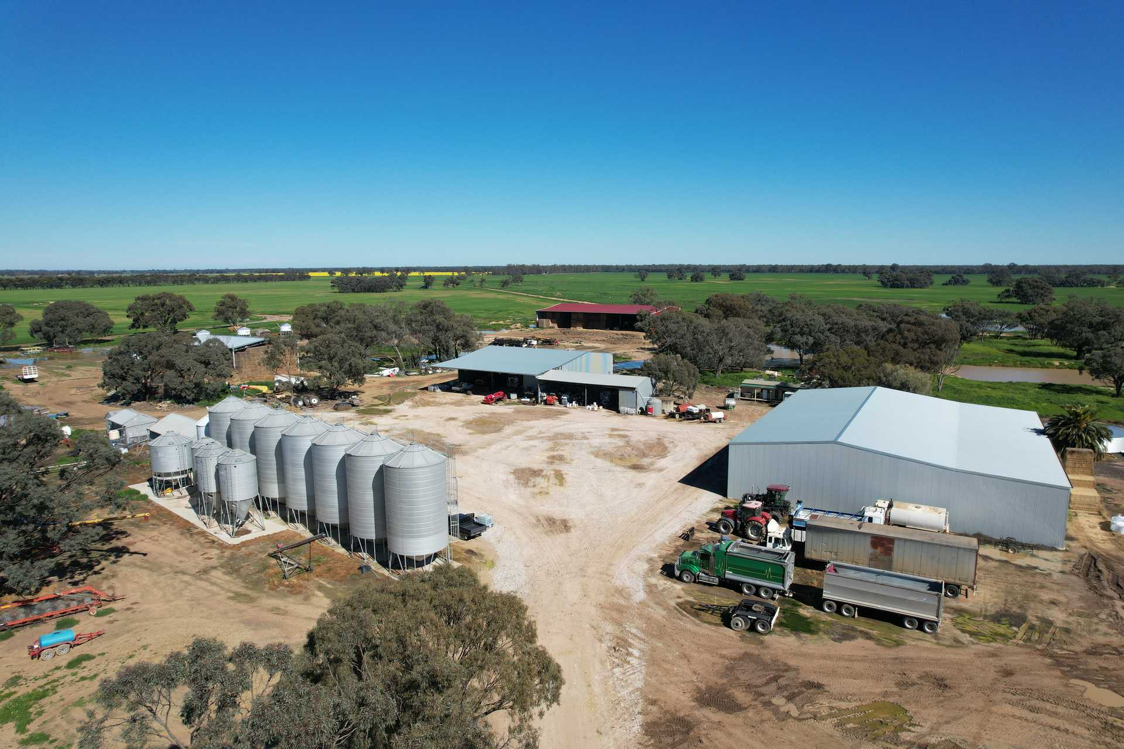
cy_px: 374
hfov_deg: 78.6
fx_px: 687
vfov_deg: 57.2
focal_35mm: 22
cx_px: 562
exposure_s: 1/2500
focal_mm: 8.38
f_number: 2.8
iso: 110
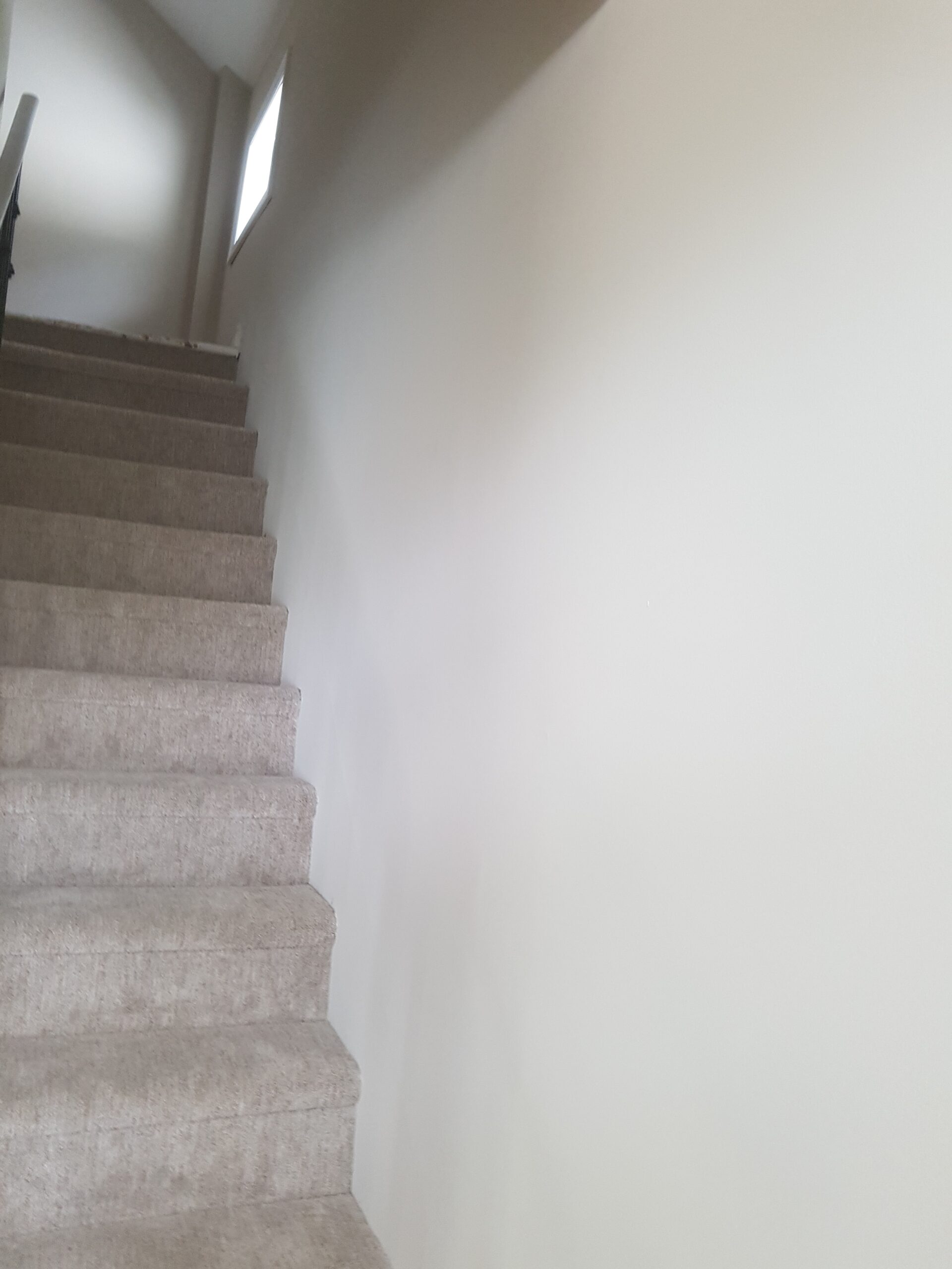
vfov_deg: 67.3
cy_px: 634
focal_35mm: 26
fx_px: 953
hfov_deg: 53.1
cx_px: 476
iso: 160
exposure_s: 1/33
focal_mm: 4.2
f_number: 1.7
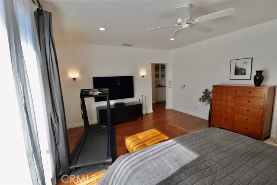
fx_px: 115
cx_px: 138
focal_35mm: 15
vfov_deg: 77.4
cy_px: 92
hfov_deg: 100.4
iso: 400
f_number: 7.1
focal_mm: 10
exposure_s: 1/200
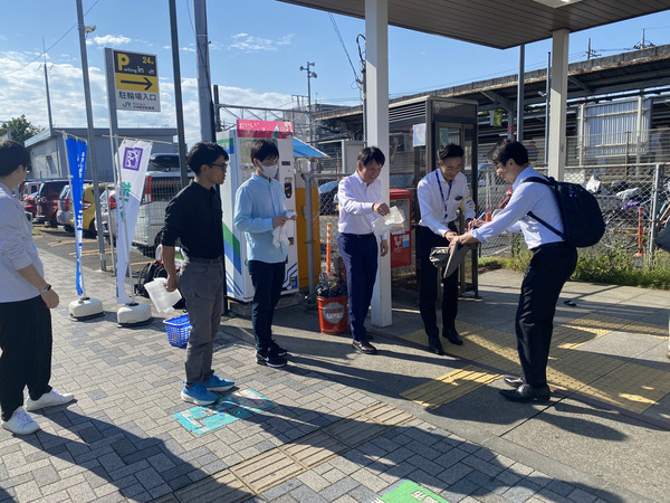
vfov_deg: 53.1
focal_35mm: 26
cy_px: 252
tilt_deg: -8.7
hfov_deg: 67.3
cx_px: 335
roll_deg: +0.8
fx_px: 503
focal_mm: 4.25
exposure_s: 1/2141
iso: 32
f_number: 1.8
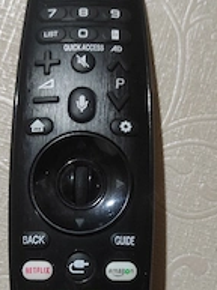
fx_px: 436
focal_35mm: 52
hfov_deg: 27.9
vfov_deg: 36.6
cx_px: 107
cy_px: 187
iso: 1168
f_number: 1.89
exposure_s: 1/25
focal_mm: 5.43
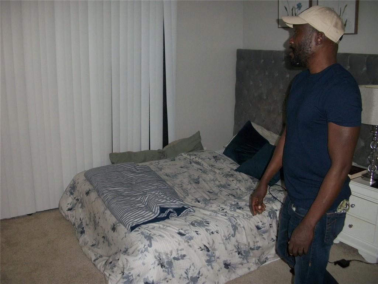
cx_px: 189
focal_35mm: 35
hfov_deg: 52.6
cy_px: 142
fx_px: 382
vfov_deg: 40.7
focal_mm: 6.3
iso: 160
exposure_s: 1/40
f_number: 3.1
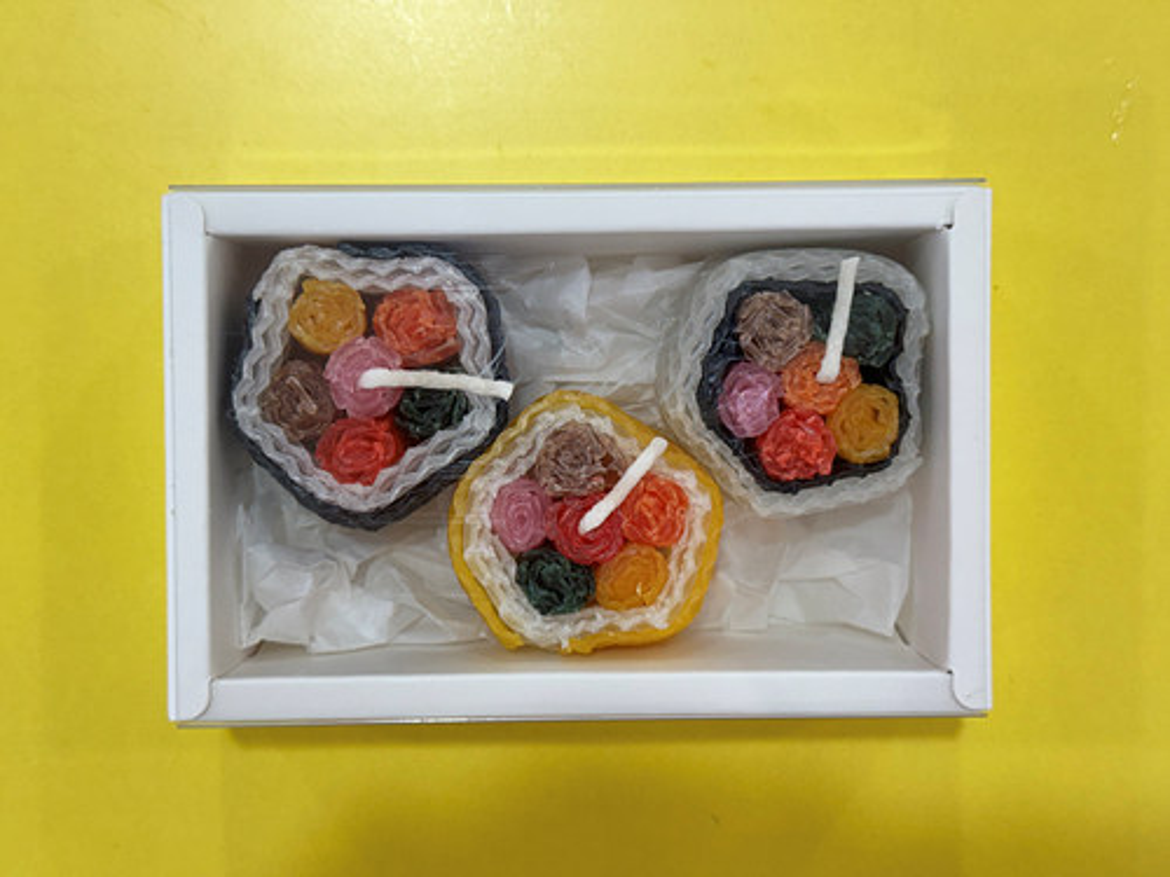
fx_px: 1622
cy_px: 438
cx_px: 585
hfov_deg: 39.7
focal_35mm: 48
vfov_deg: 30.3
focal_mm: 6.76
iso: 125
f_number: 1.78
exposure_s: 1/120
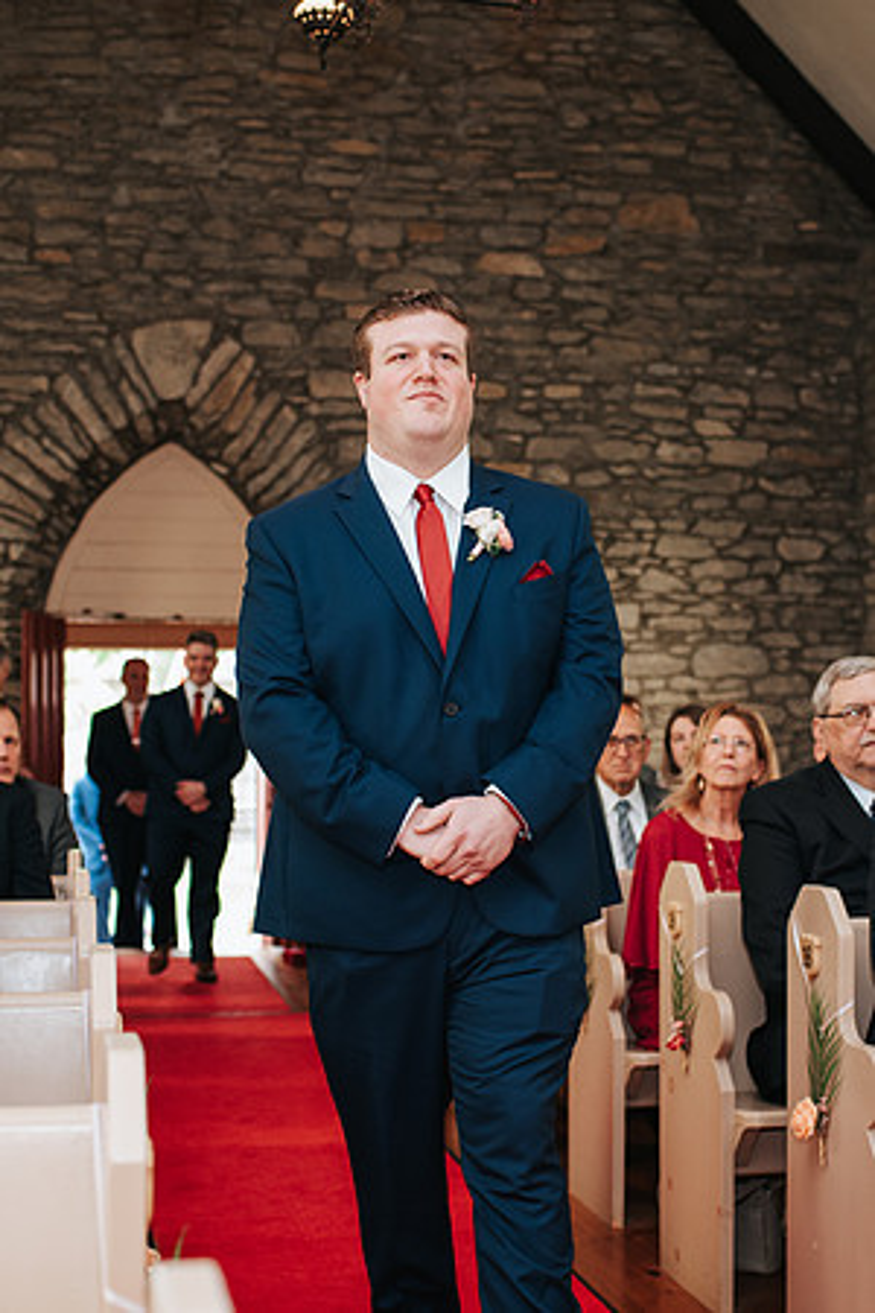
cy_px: 656
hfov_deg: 25.7
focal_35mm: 52
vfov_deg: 37.9
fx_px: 1912
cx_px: 532
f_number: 2.8
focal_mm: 35
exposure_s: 1/200
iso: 1000
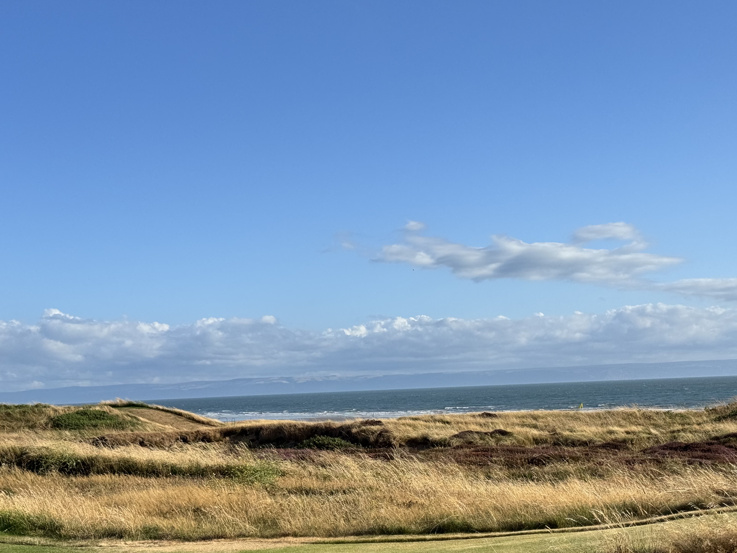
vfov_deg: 24.4
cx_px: 398
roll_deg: +3.1
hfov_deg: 32.2
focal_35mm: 60
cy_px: 343
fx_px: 1277
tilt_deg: +2.9
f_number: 1.78
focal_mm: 6.76
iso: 80
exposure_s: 1/7937
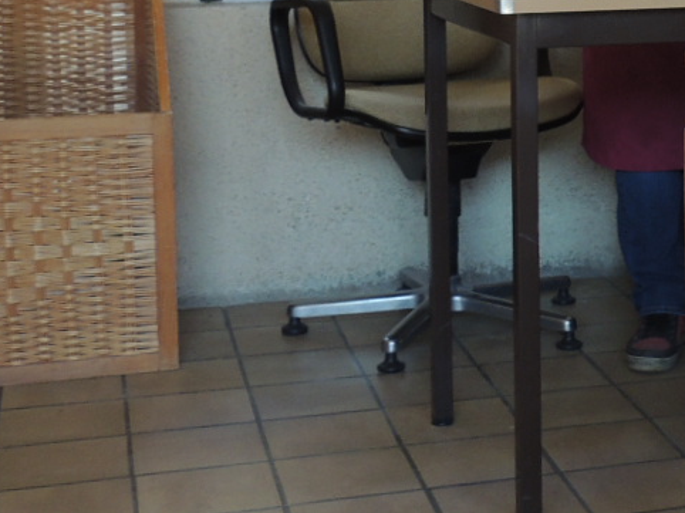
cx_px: 776
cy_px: 26
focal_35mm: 93
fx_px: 1839
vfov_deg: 15.6
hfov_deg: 20.0
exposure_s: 1/30
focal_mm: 4.9
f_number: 3.1
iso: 140
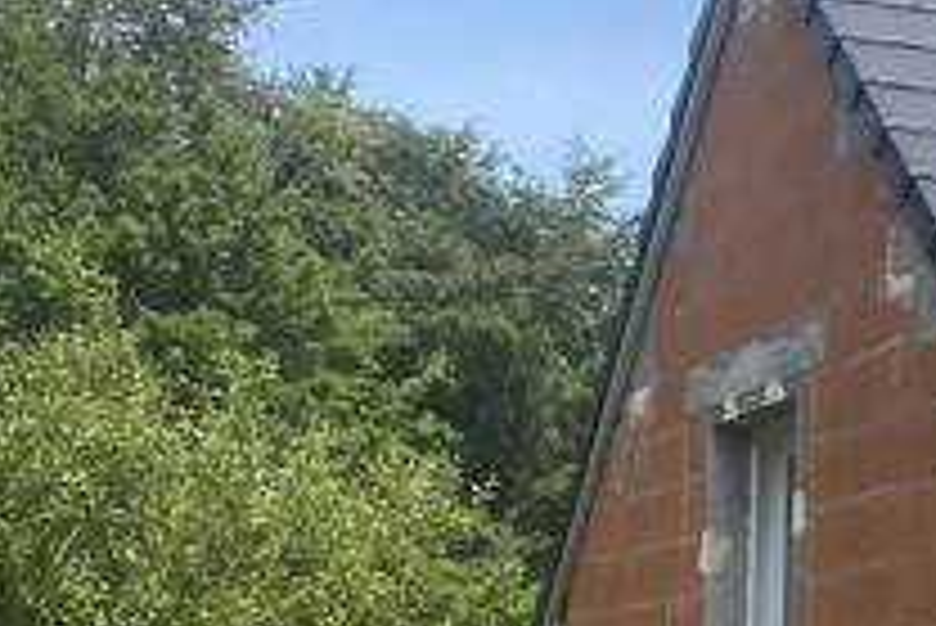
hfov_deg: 19.4
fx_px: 2706
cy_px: 766
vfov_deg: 12.8
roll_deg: +0.0
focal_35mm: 104
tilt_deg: -0.4
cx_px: 788
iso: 32
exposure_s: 1/2105
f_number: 1.8
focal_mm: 4.25
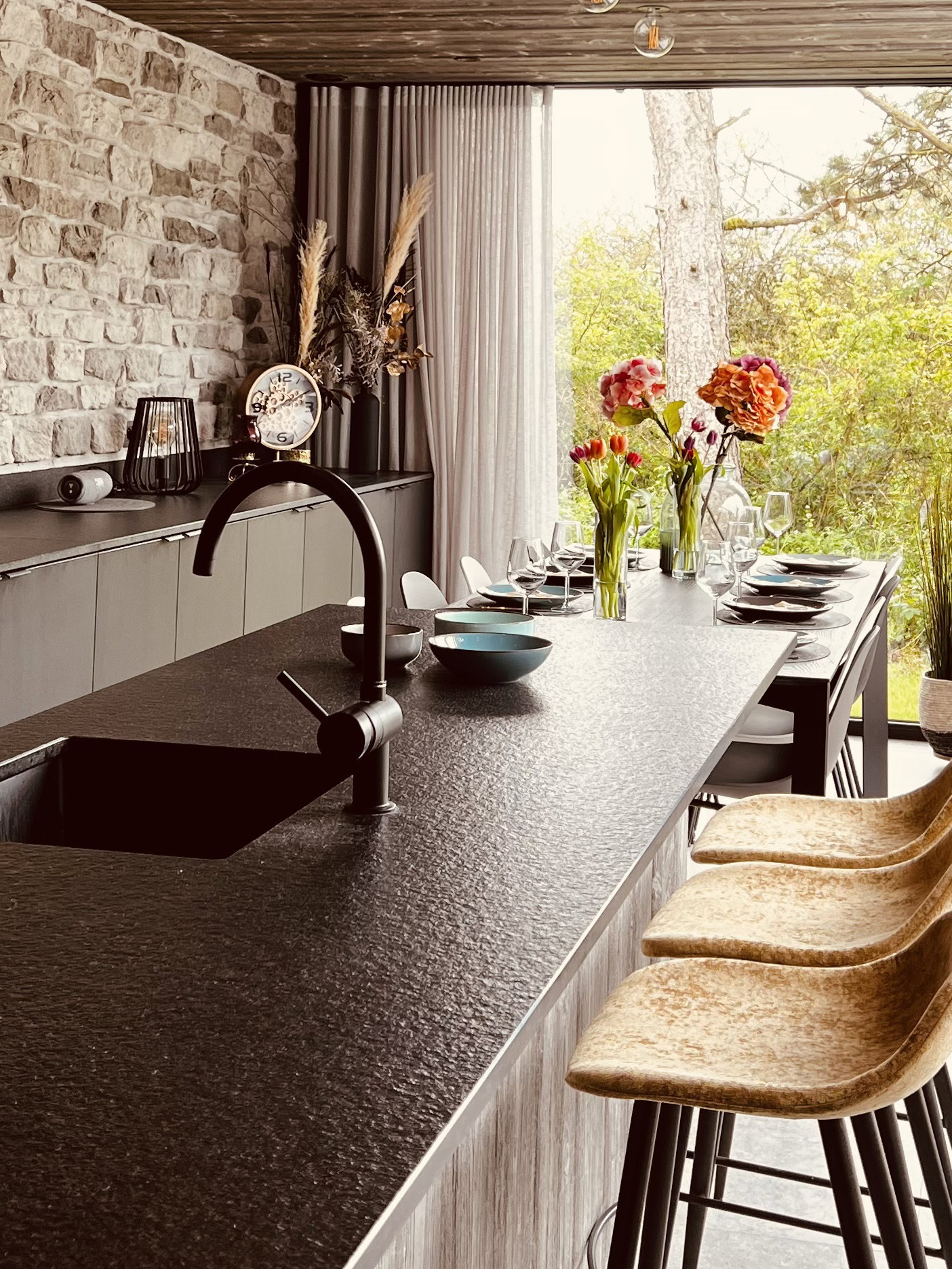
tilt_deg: +3.5
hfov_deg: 26.1
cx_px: 491
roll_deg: -0.3
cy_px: 302
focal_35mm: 56
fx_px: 2053
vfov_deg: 33.6
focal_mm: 5.7
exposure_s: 1/107
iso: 32
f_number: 1.5
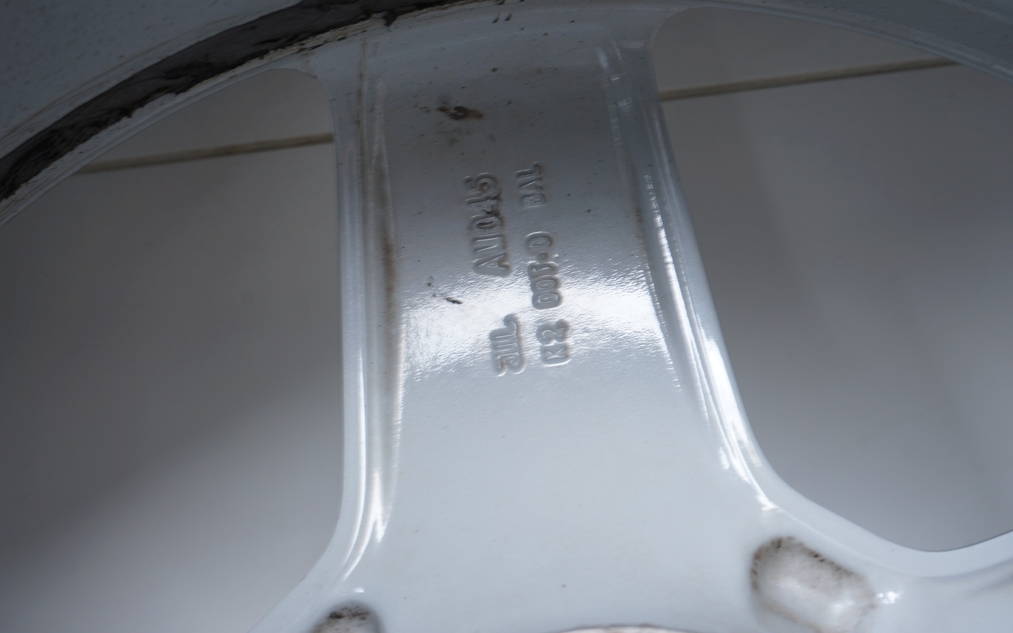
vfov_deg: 25.3
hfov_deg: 39.6
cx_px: 527
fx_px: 1408
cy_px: 294
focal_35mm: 51
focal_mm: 47
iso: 250
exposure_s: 1/100
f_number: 7.1
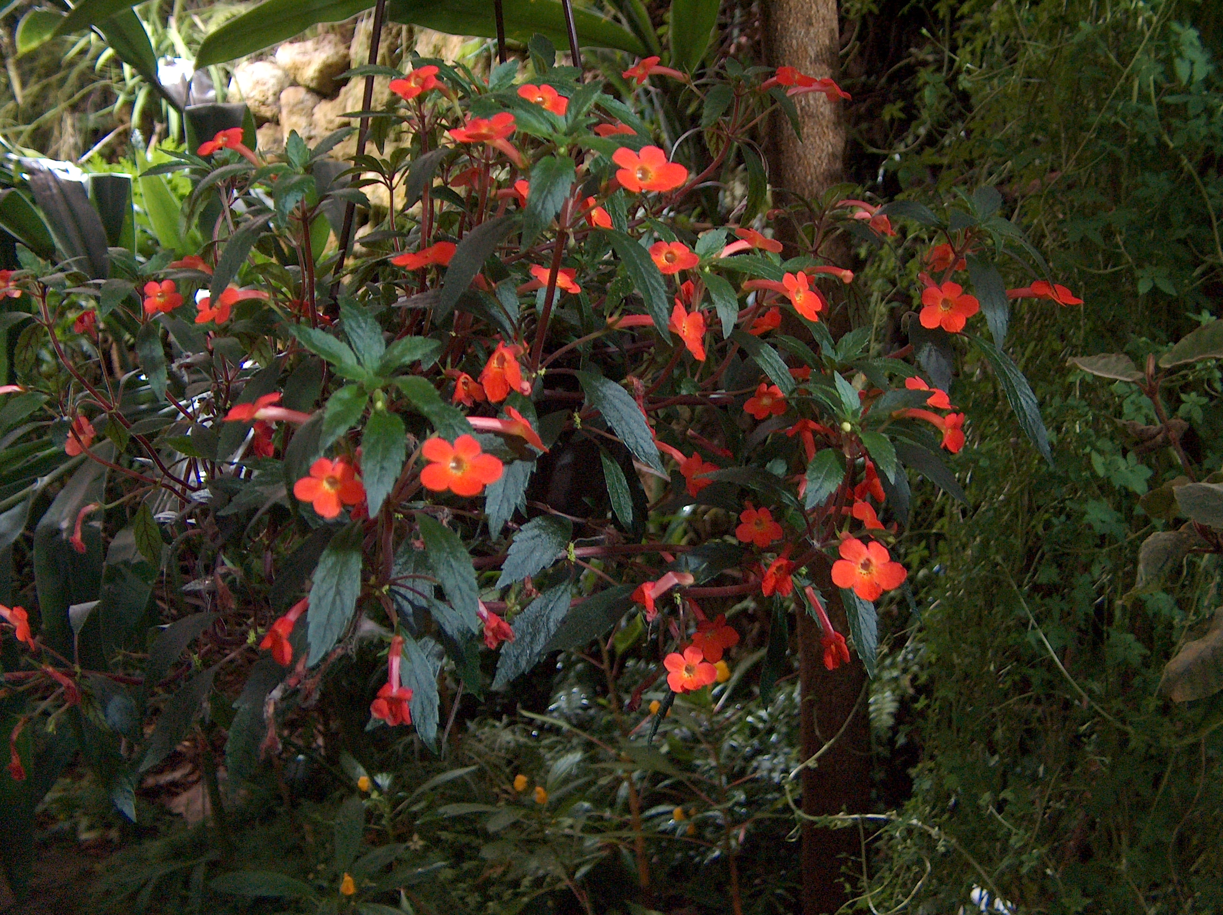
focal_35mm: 37
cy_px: 458
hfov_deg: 50.2
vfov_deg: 38.6
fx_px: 1306
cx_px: 612
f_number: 2.8
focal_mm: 7.6
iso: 200
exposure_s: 1/90
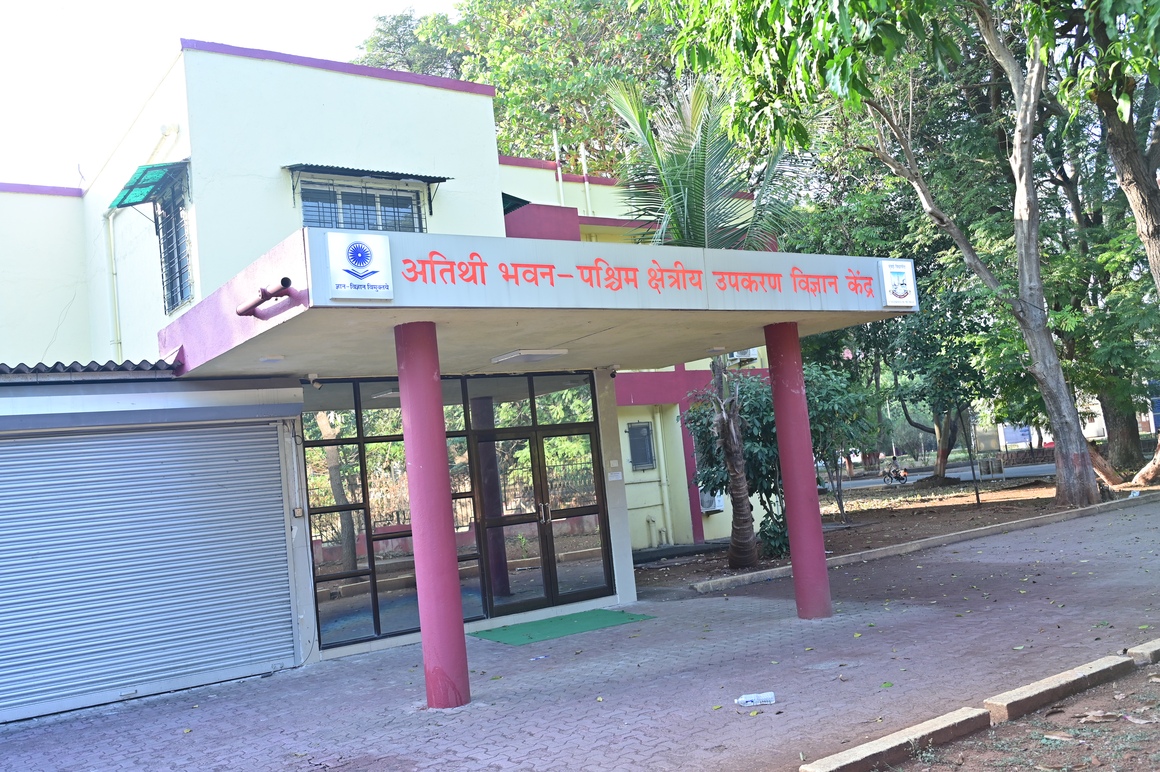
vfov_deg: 41.1
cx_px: 580
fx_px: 1030
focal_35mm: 32
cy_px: 386
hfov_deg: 58.7
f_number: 4
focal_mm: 32
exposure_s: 1/200
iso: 250
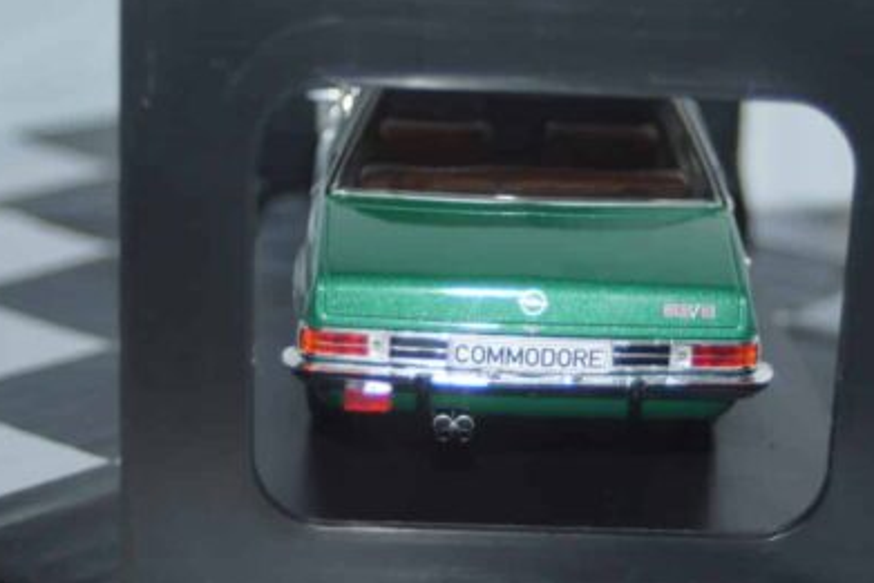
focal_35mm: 92
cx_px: 496
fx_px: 2234
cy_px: 290
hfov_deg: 22.1
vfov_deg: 14.9
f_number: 4.5
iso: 200
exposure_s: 1/160
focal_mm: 40
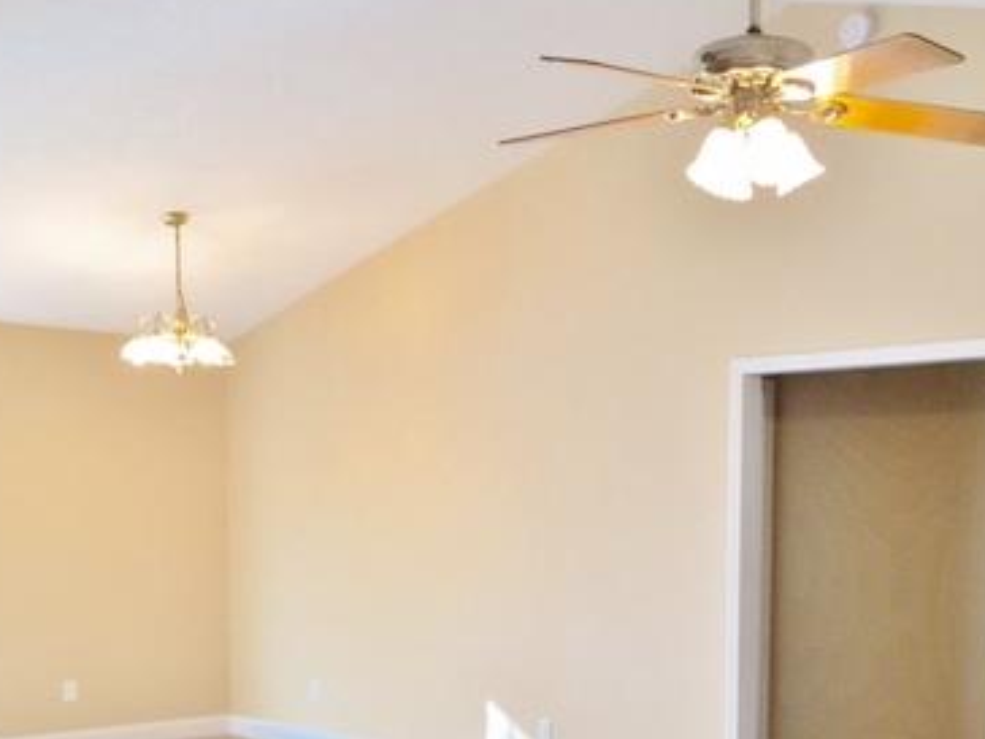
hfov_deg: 37.4
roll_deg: -1.1
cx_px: 566
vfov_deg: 27.8
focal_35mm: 51
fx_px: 1451
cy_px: 614
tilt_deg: -4.6
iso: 64
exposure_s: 1/30
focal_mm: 4.15
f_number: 2.2
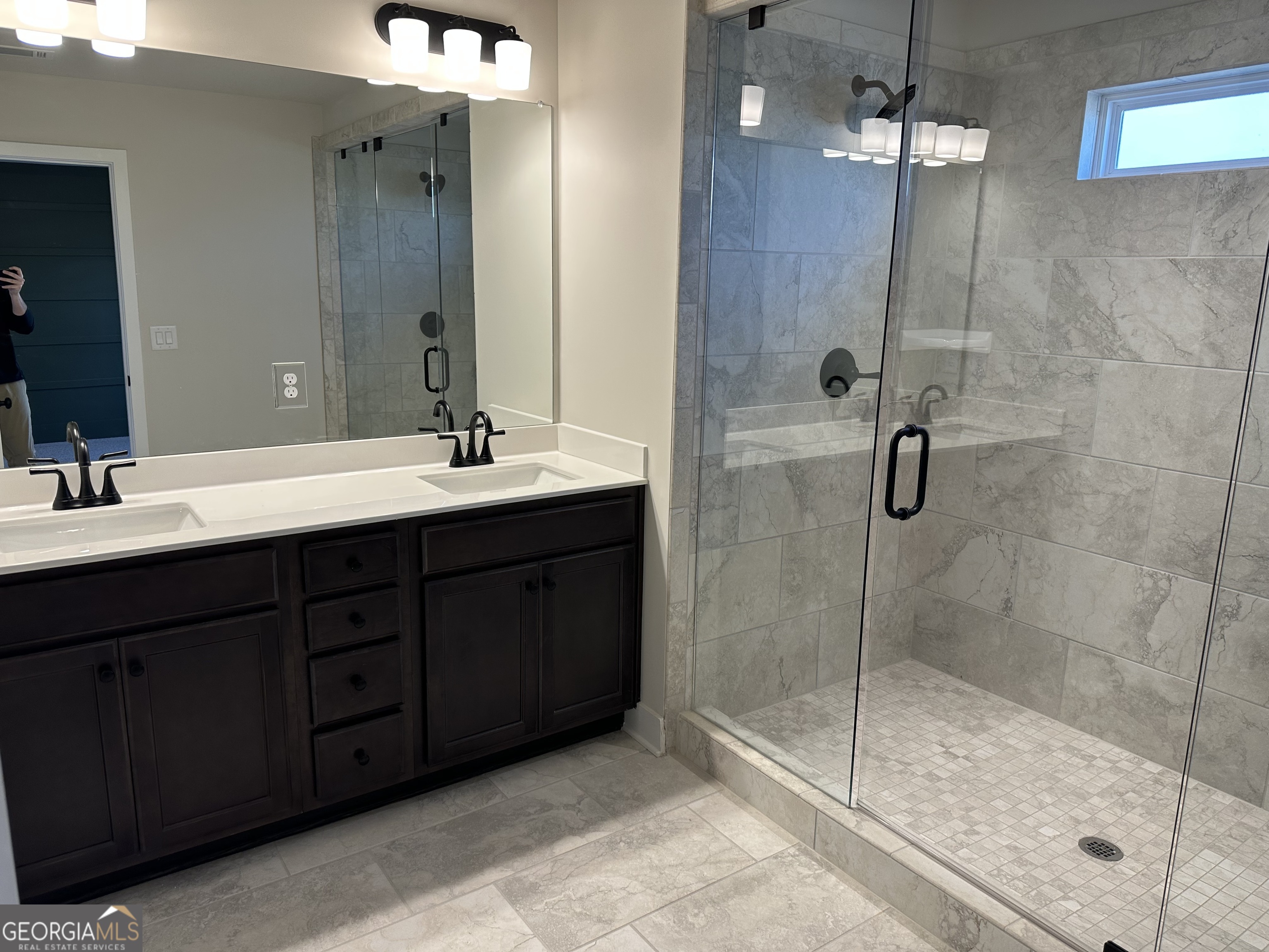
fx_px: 880
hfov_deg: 71.6
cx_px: 634
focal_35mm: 24
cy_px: 476
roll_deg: -1.2
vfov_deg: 56.8
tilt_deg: -12.2
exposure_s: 1/120
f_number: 1.78
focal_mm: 6.86
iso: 100
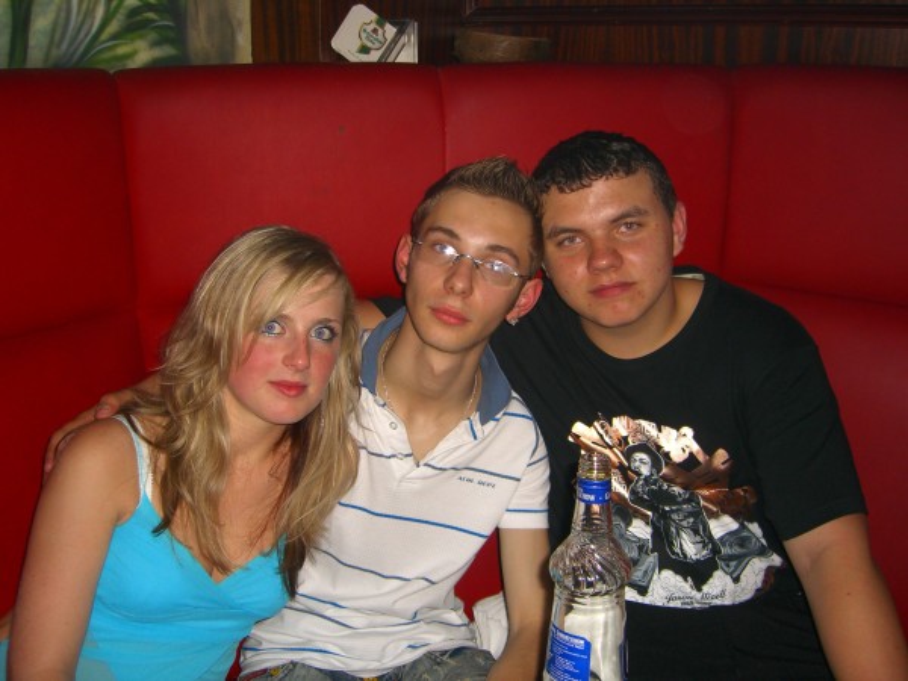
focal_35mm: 38
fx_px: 997
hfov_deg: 49.0
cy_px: 340
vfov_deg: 37.7
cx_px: 454
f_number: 2.8
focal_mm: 7.9
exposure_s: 1/60
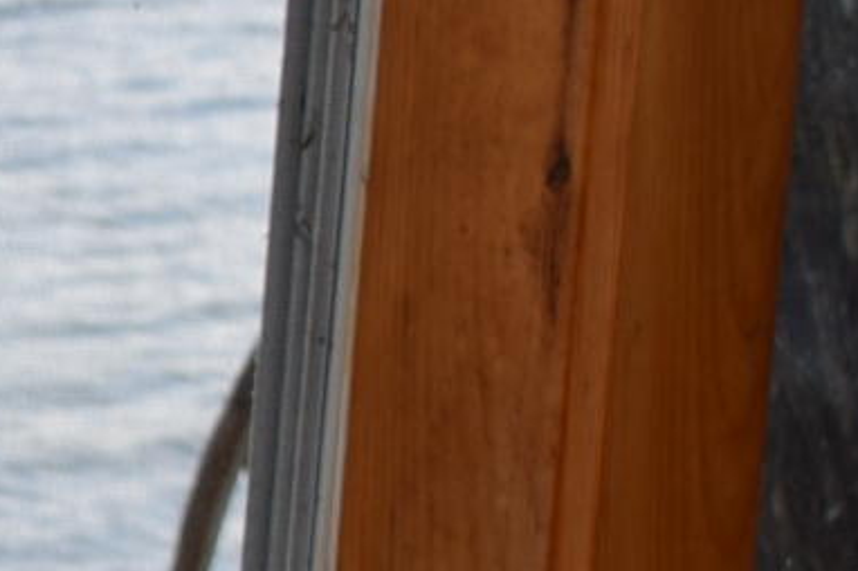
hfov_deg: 5.7
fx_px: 8142
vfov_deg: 4.0
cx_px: -1534
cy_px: 517
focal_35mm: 342
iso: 100
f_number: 6.3
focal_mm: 29
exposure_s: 1/160
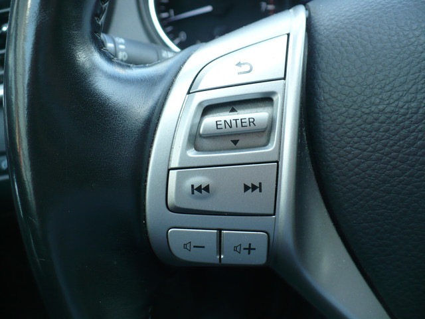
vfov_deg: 38.7
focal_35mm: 37
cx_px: 212
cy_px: 160
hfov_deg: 50.1
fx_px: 454
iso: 100
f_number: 2.8
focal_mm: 6.1
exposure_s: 1/60
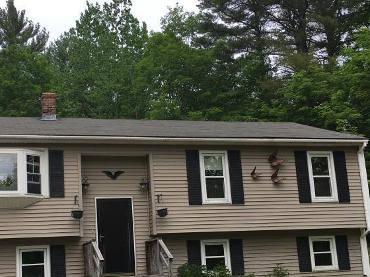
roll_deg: +3.6
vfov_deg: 27.3
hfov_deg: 36.0
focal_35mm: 53
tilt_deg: +11.5
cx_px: 141
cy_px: 190
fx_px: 567
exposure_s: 1/864
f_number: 2.2
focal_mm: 4.15
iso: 25
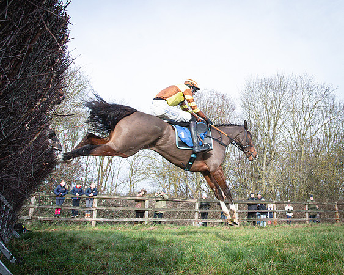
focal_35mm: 33
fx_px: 338
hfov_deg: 52.6
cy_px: 99
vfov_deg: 43.8
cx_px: 237
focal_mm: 19
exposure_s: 1/1250
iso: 2000
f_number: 8
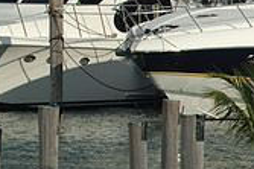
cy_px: 5
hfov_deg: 1.0
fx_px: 14647
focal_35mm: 2078
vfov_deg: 0.7
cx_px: -62
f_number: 9.5
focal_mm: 400
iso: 100
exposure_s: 1/350
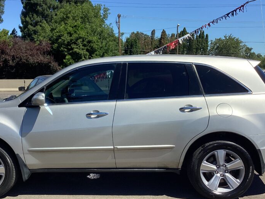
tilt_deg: -6.5
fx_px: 352
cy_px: 115
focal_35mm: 46
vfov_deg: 31.5
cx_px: 115
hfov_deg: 41.1
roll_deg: +1.3
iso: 25
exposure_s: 1/1018
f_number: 2.4
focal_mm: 3.3
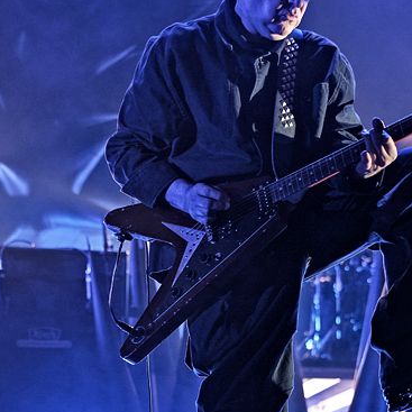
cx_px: 382
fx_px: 1091
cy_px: 264
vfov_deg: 21.3
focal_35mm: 81
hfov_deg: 20.9
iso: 220
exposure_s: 1/159
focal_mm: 35
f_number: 2
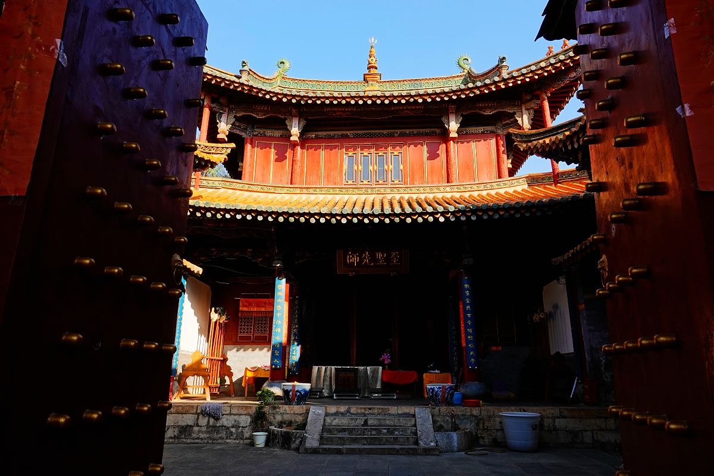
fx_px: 476
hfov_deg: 73.7
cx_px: 357
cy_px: 238
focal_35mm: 24
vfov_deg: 53.1
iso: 100
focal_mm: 8.8
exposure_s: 1/80
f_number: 8
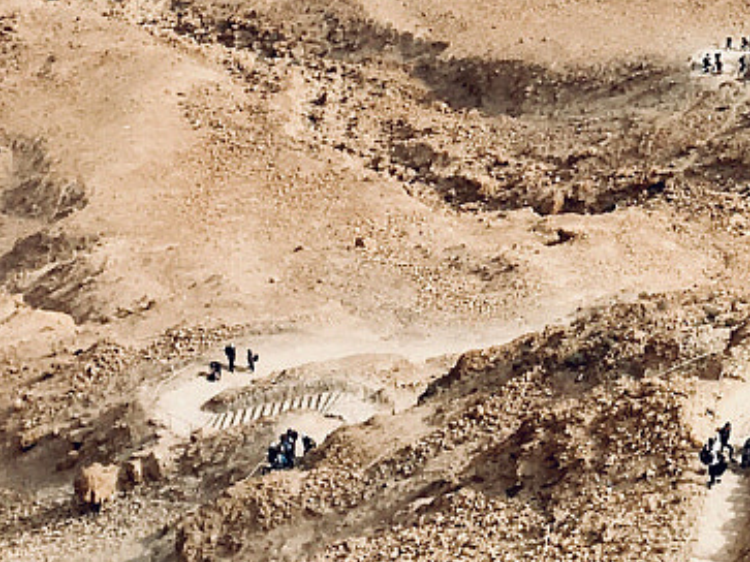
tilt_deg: -27.9
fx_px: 2772
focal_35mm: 128
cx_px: 740
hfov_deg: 15.2
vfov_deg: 11.0
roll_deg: -2.4
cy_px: -384
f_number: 2.2
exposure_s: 1/2564
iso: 25
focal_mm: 4.15
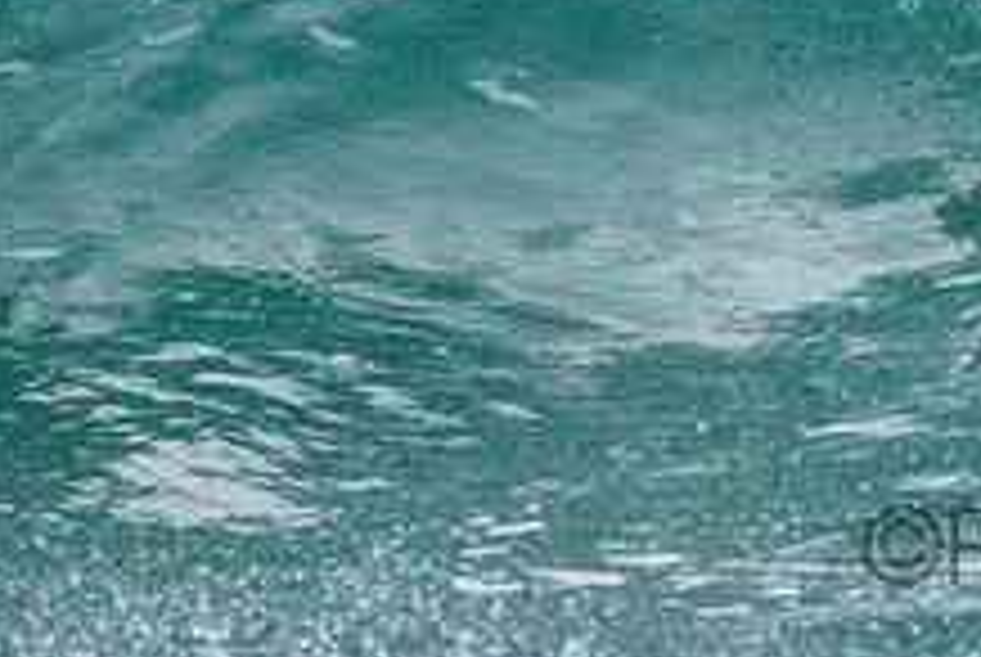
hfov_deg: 0.7
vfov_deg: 0.5
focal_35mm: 2924
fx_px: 79785
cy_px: -345
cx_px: 1323
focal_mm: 800
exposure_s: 1/2000
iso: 4000
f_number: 11
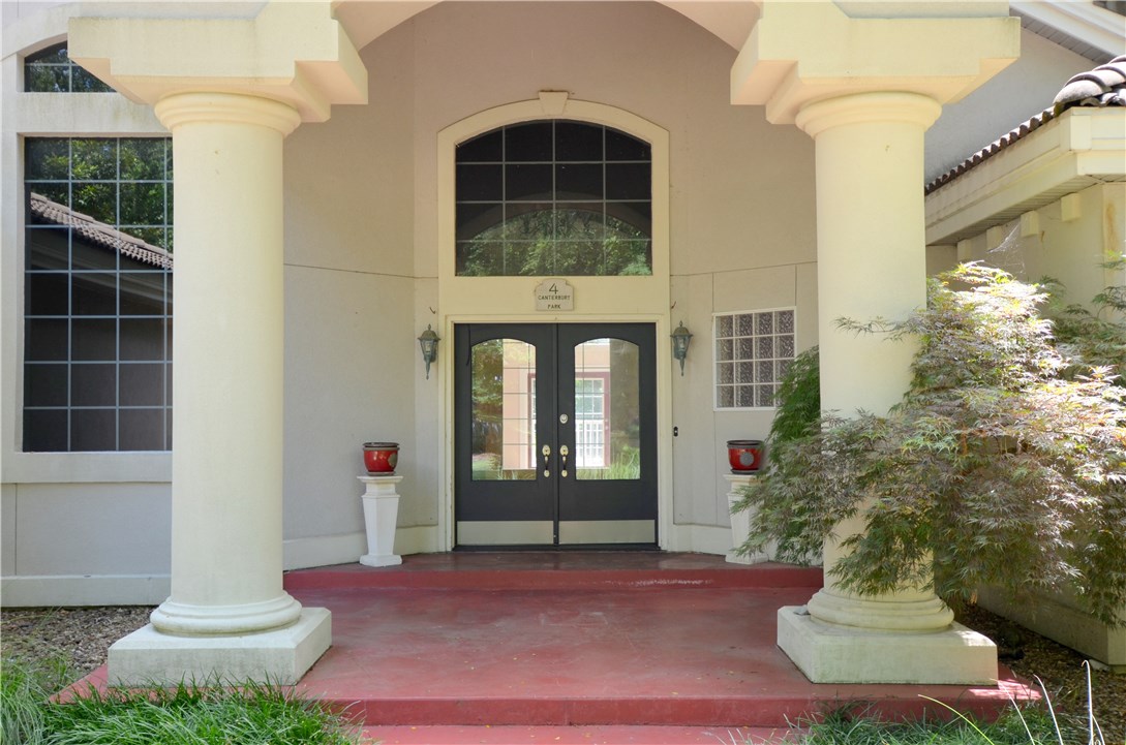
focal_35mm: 36
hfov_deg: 53.2
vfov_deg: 36.7
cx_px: 563
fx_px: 1124
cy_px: 372
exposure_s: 1/80
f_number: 4.5
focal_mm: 24
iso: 200
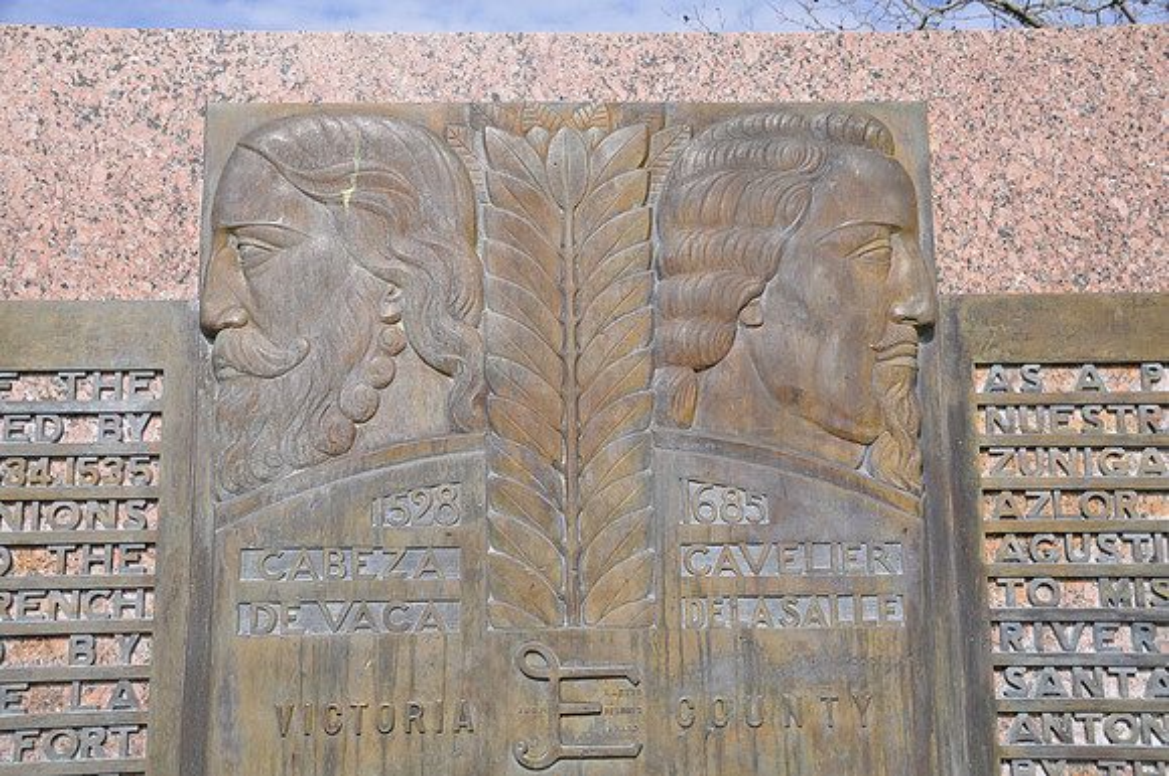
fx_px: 1265
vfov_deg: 34.1
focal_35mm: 39
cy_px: 388
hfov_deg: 49.6
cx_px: 584
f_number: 11
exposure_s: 1/125
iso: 200
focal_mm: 26
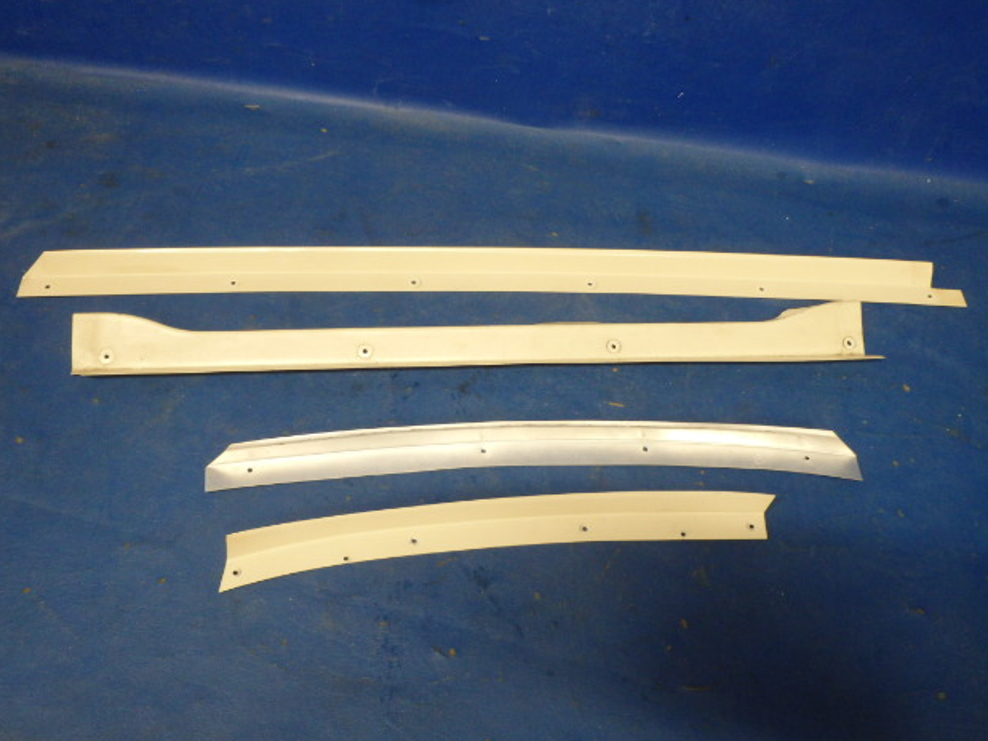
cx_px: 507
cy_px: 376
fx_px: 827
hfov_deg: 61.7
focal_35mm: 29
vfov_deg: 48.2
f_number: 3.9
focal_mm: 5
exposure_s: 1/30
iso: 500
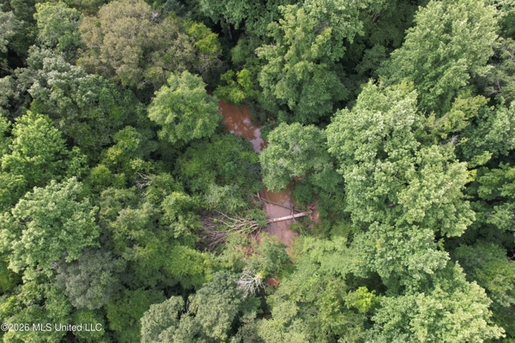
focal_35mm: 22
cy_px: 172
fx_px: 315
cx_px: 258
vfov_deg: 57.2
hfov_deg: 78.6
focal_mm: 8.38
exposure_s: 1/240
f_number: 2.8
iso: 100
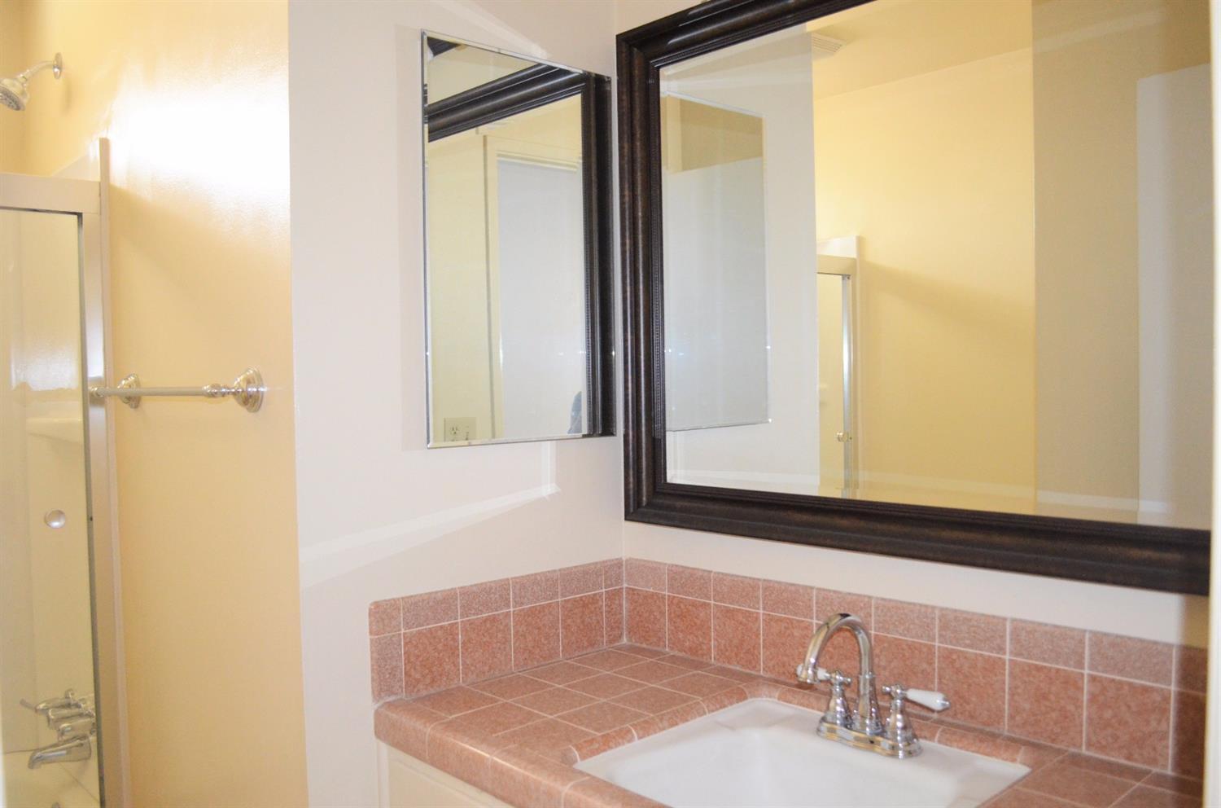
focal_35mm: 30
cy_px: 404
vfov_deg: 43.4
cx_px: 610
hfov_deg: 62.1
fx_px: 1015
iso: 2800
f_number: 3.8
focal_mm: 20
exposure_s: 1/60
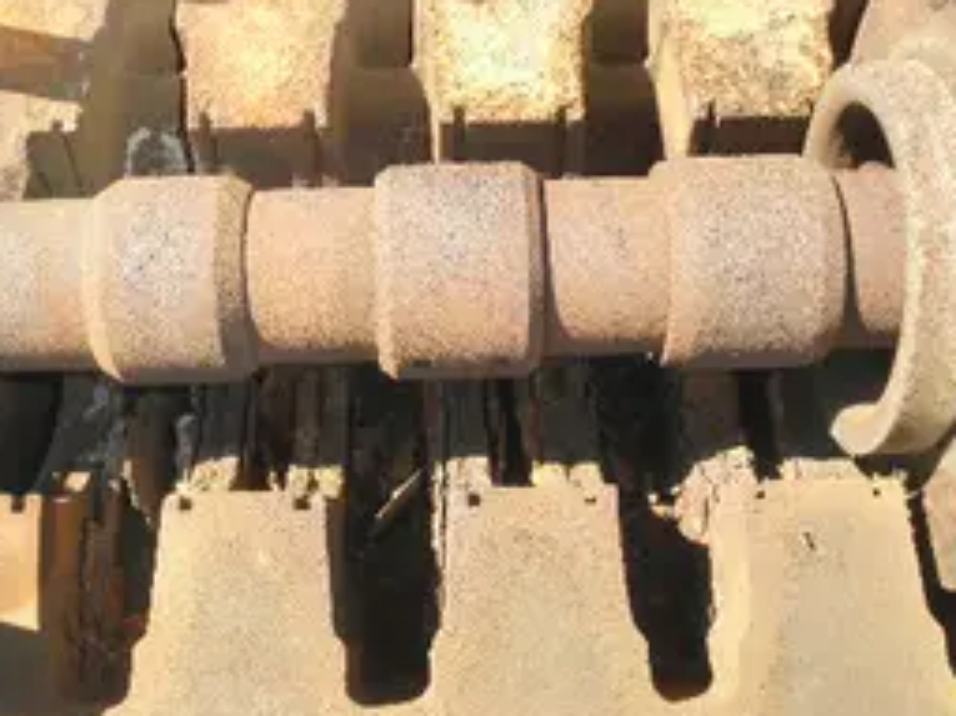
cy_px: 330
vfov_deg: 32.8
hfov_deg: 42.7
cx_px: 379
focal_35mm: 44
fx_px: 1215
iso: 64
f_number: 3
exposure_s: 1/320
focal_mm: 5
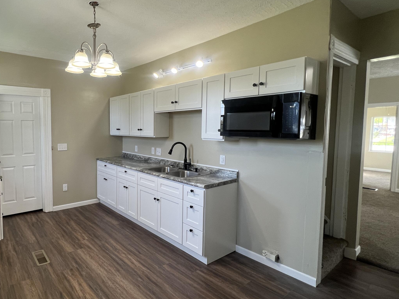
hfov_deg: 81.6
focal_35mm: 19
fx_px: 219
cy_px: 145
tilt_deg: -4.2
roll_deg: -0.2
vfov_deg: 68.7
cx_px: 131
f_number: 1.8
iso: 125
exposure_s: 1/120
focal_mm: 1.57
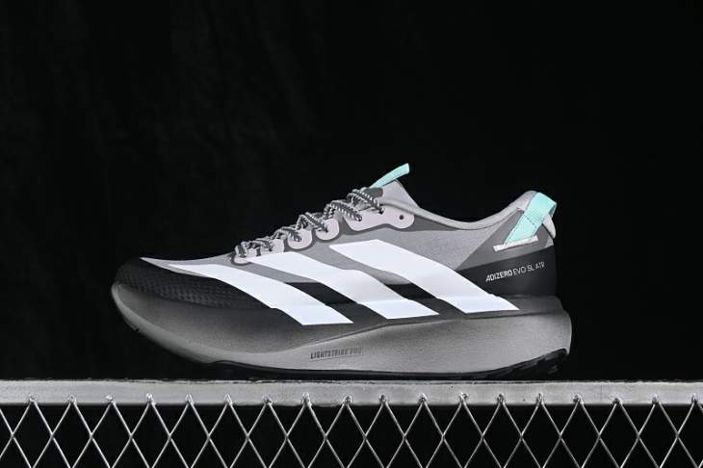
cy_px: 234
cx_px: 352
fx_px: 1464
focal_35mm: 75
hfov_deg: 27.0
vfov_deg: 18.2
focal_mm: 50
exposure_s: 1/80
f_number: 8
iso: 160
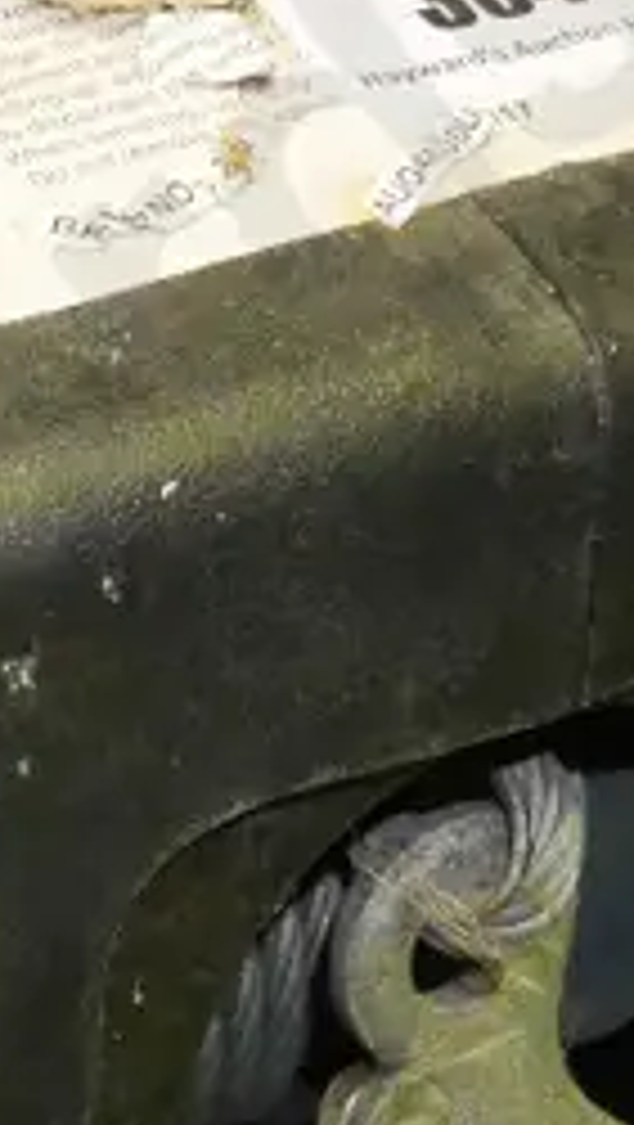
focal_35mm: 134
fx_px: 3997
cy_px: 565
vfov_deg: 16.0
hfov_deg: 8.9
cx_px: -175
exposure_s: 1/200
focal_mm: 15
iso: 3200
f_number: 3.7
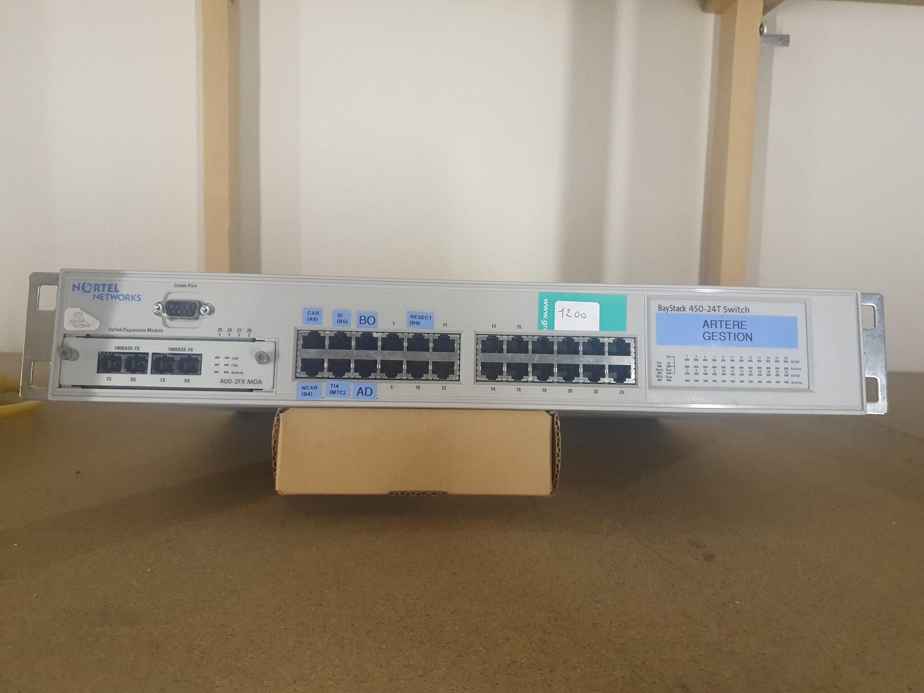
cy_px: 346
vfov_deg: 53.1
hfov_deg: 67.3
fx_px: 694
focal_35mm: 26
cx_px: 462
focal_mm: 4.32
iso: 320
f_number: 1.5
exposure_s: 1/50
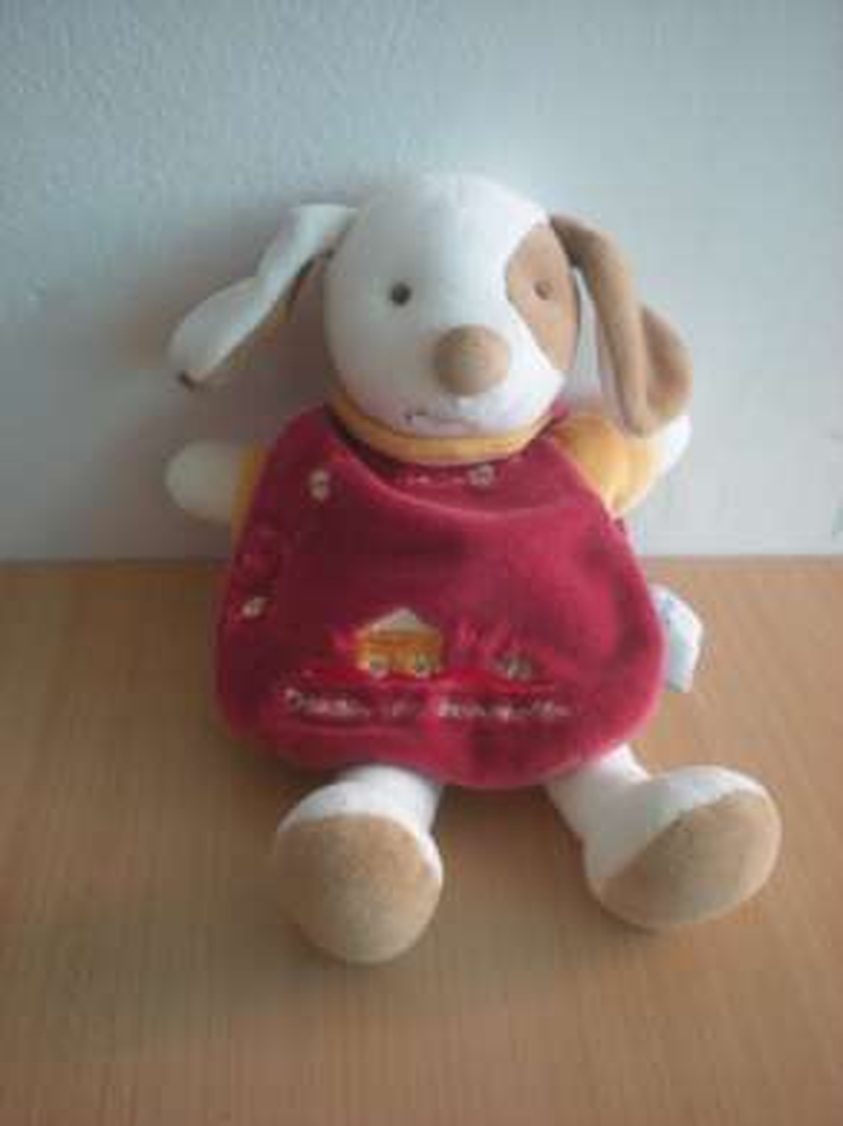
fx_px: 1235
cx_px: 422
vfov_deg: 49.0
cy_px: 563
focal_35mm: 38
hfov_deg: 37.7
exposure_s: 1/60.7
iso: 111
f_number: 3.1
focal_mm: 6.3
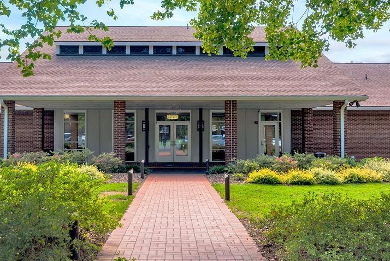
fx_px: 466
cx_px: 178
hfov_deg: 45.4
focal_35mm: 43
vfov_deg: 31.0
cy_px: 84
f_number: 7.1
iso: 200
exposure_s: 1/200
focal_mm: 20
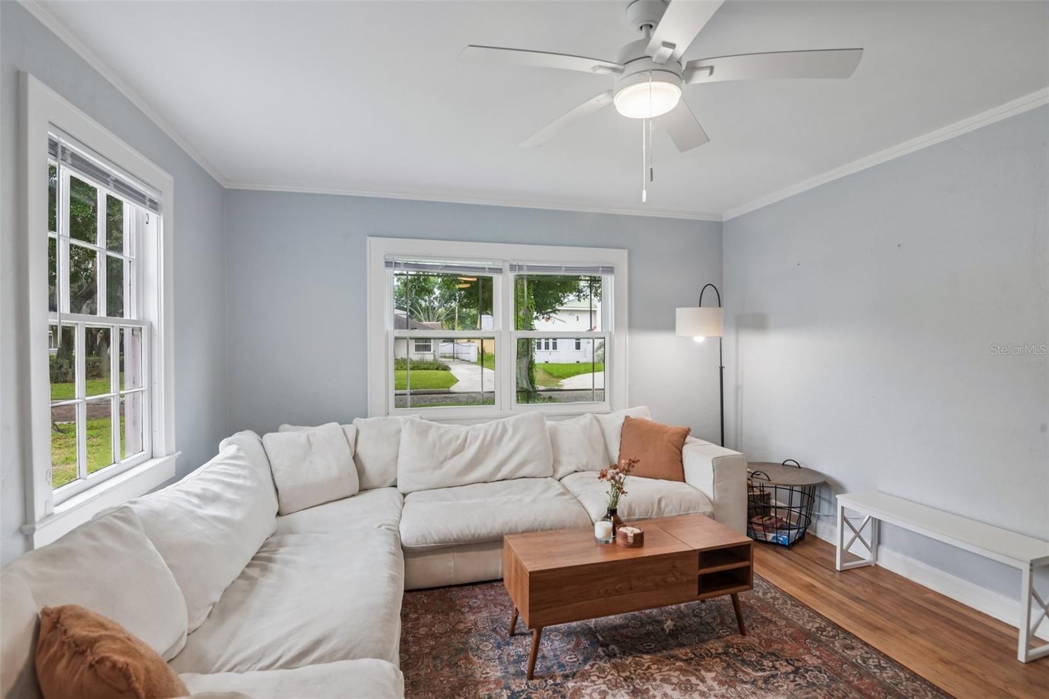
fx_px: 466
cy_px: 350
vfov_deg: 73.7
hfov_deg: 96.7
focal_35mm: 16
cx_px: 524
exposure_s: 1/20
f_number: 8
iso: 400
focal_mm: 16
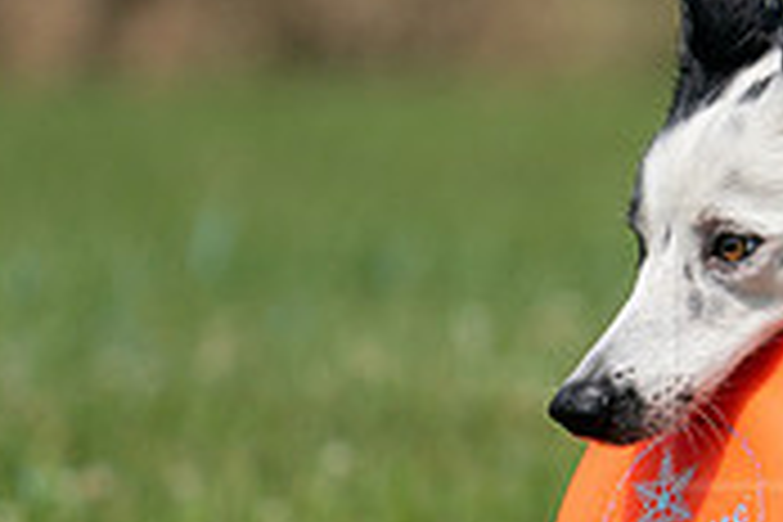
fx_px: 23662
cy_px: 421
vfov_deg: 1.3
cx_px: 1094
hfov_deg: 1.9
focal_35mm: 1088
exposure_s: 1/4000
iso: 320
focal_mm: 326
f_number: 6.3
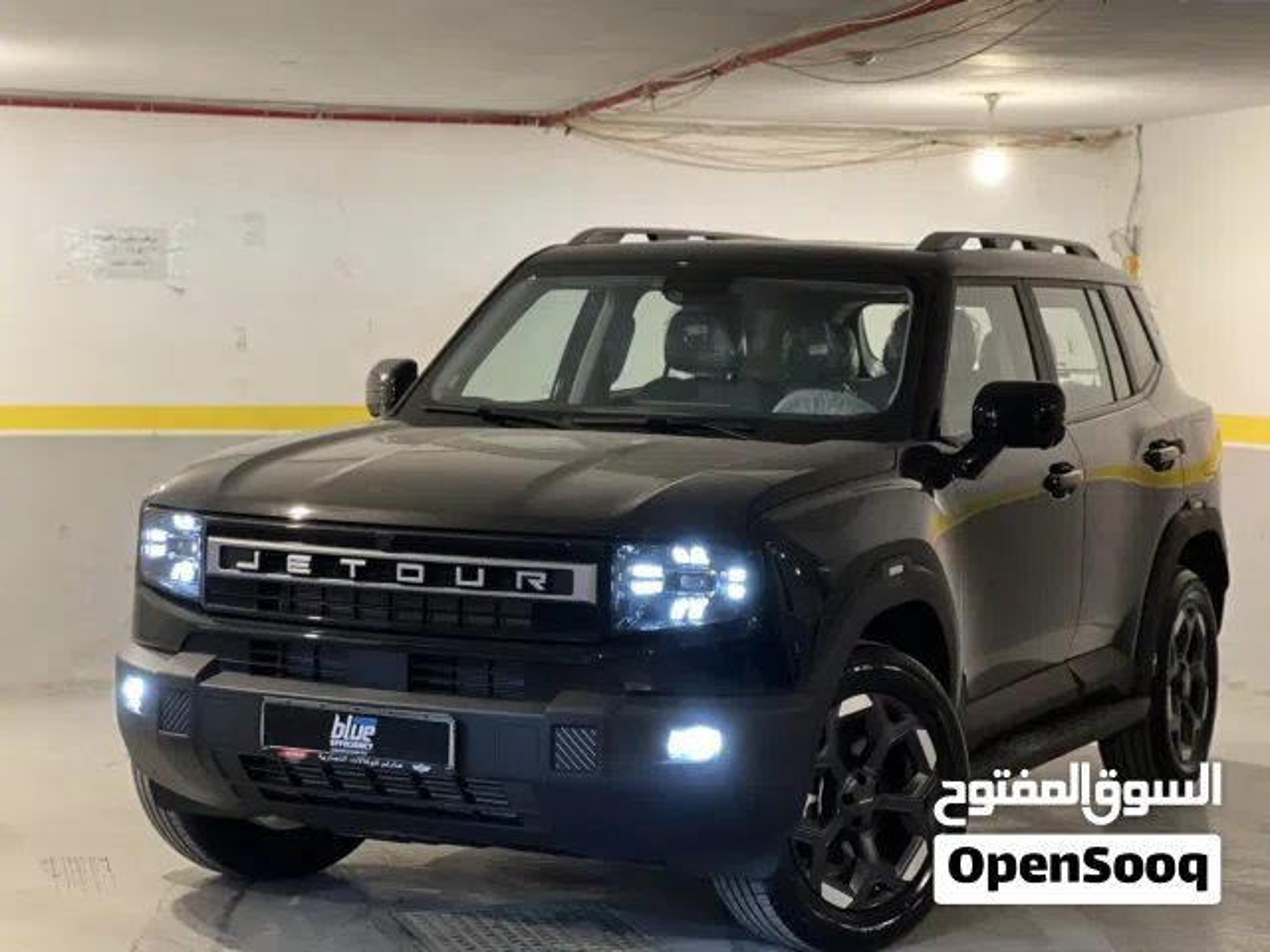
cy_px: 476
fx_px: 2825
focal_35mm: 77
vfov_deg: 19.1
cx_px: 635
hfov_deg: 25.3
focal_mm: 9
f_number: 2.8
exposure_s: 1/14
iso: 400
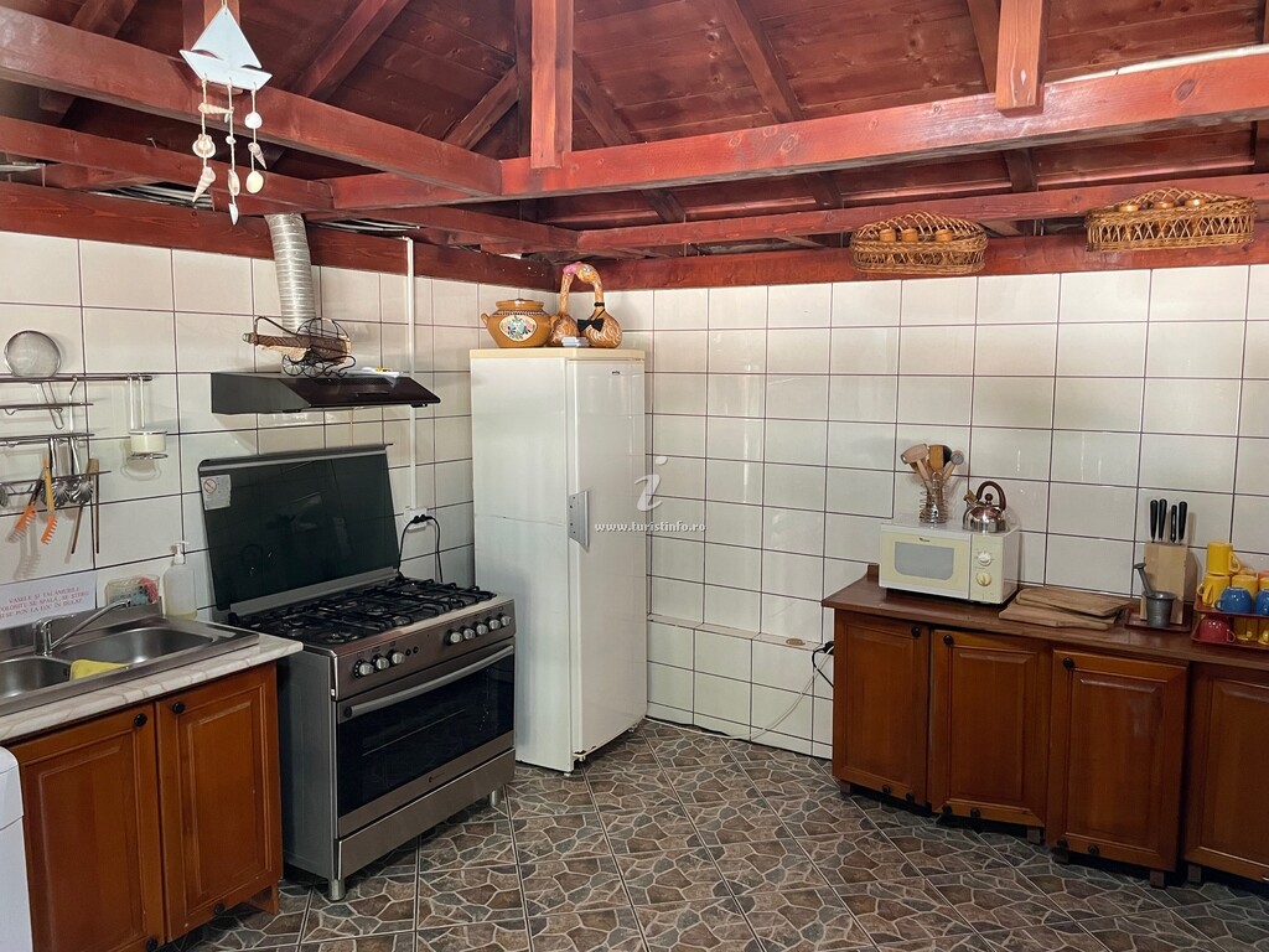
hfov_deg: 67.3
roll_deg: -0.5
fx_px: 953
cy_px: 476
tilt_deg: -6.9
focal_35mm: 26
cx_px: 634
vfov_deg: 53.1
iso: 320
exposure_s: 1/60
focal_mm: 4.2
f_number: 1.6
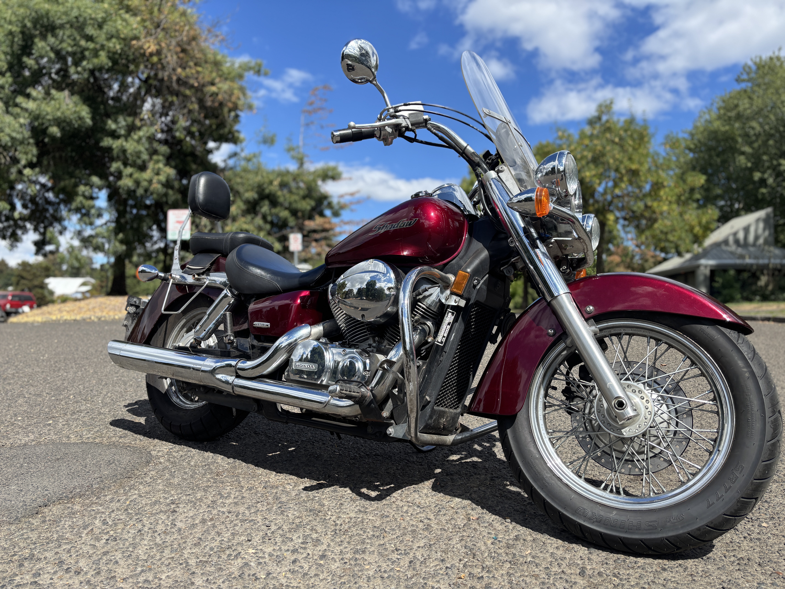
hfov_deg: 67.3
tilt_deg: +0.7
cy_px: 294
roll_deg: -1.0
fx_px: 590
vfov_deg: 53.1
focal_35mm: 26
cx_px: 392
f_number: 1.6
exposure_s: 1/2151
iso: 50
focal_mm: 5.96
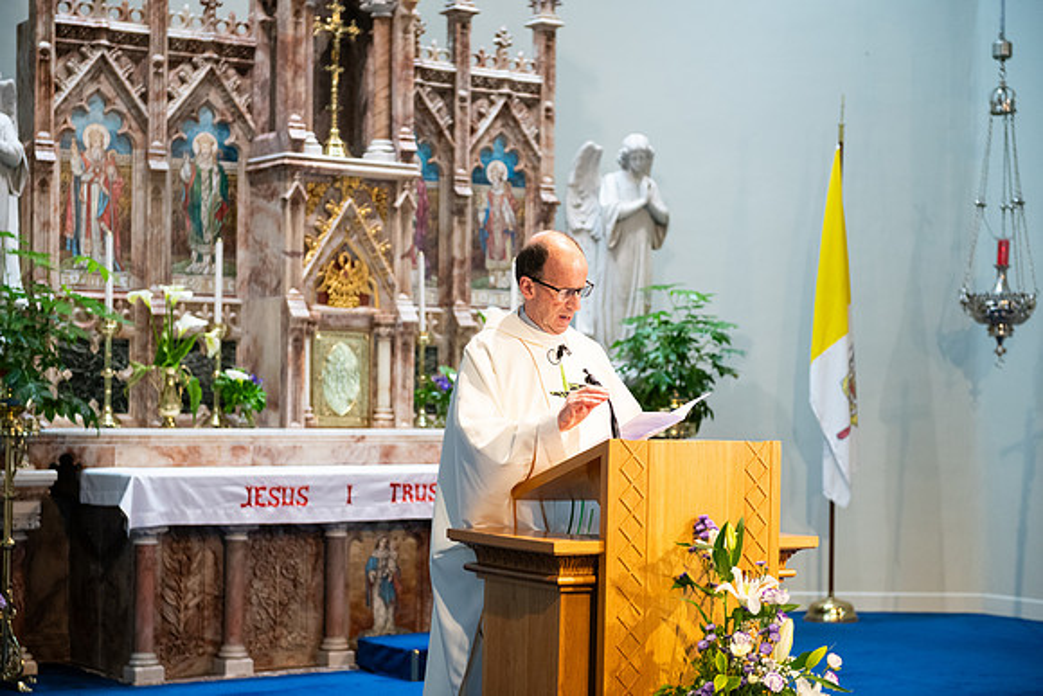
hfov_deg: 28.8
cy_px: 348
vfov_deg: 19.5
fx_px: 2028
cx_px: 522
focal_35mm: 70
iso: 800
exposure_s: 1/160
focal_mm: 70
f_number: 3.5
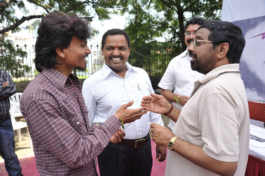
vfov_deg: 43.5
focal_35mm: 30
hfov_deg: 62.0
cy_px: 88
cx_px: 132
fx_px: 221
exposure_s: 1/160
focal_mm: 30
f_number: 5
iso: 250
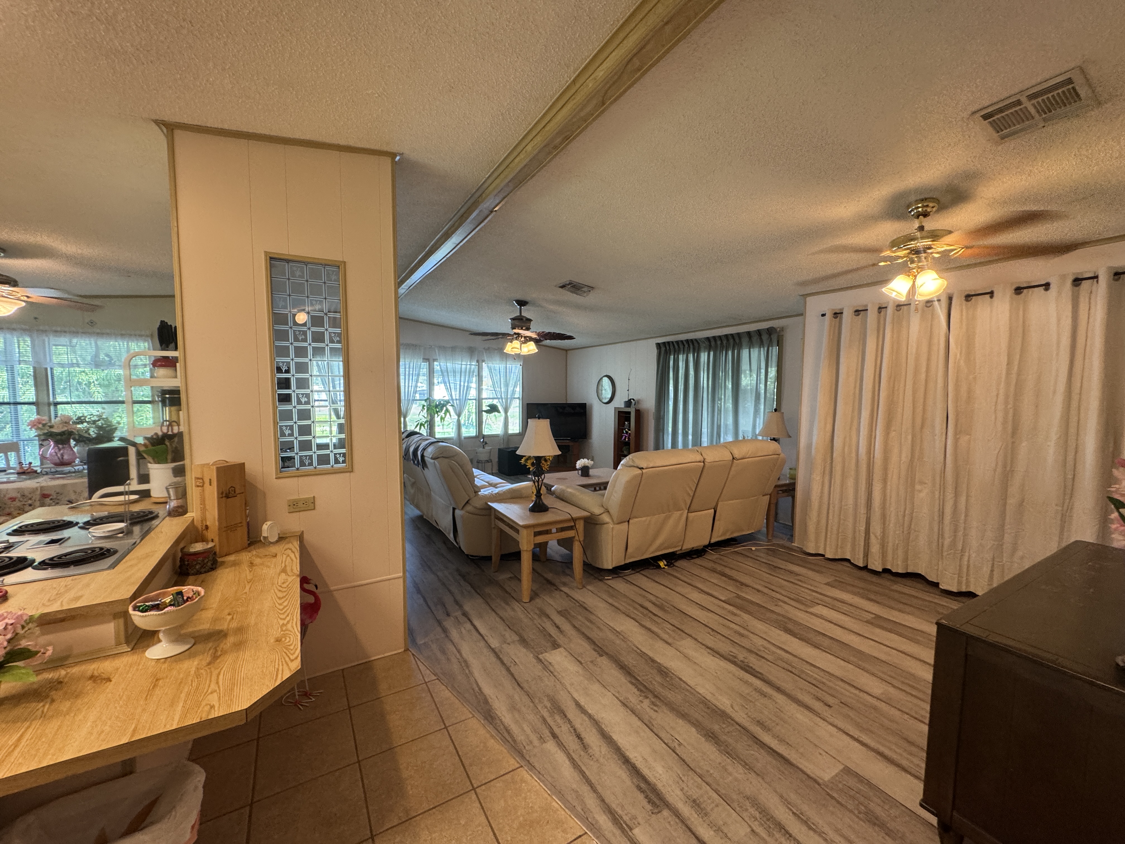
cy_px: 422
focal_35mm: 14
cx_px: 562
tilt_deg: -4.2
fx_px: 455
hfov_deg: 102.1
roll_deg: -0.1
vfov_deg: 85.7
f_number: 2.2
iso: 200
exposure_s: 1/60
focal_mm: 2.22
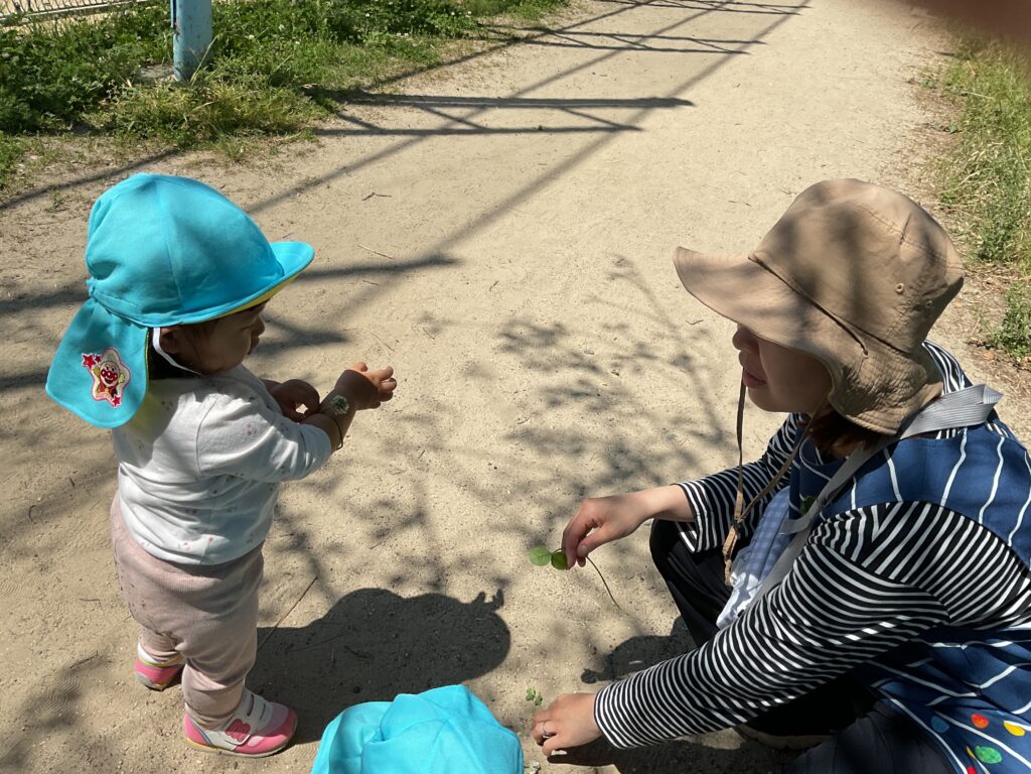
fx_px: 864
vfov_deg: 48.2
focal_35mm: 29
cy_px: 387
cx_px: 516
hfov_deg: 61.7
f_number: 1.8
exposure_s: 1/2141
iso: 16
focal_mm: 3
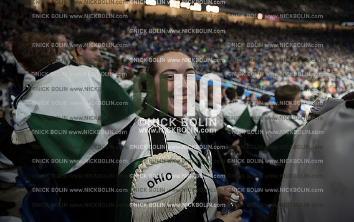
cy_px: 103
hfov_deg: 72.5
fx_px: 241
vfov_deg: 49.2
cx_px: 177
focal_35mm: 25
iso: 1250
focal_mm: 24
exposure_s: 1/320
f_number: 2.8
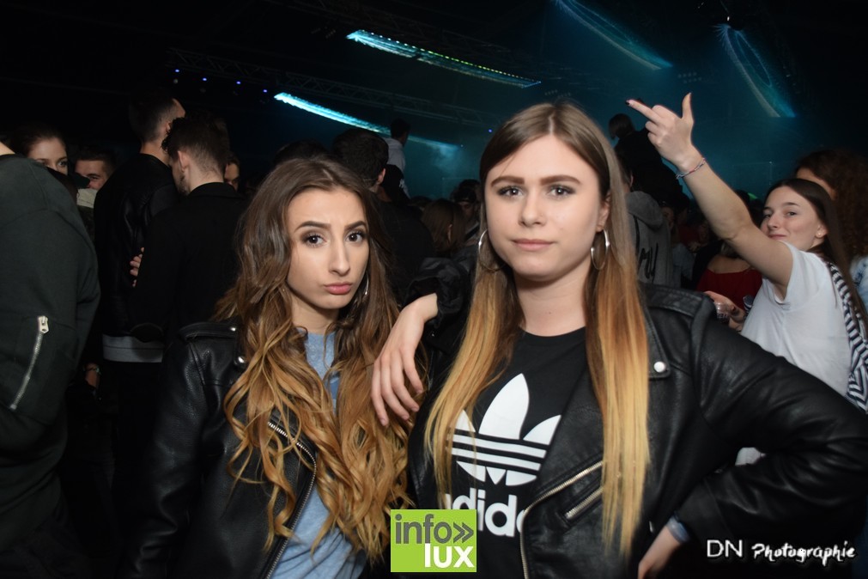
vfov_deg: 36.9
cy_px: 290
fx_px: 868
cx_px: 434
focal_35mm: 36
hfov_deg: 53.1
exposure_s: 1/40
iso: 1600
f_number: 4
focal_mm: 24
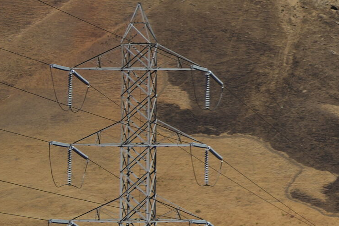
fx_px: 2749
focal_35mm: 292
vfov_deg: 4.7
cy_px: 18
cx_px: 956
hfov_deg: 6.5
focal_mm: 50
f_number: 4.5
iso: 100
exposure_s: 1/1600
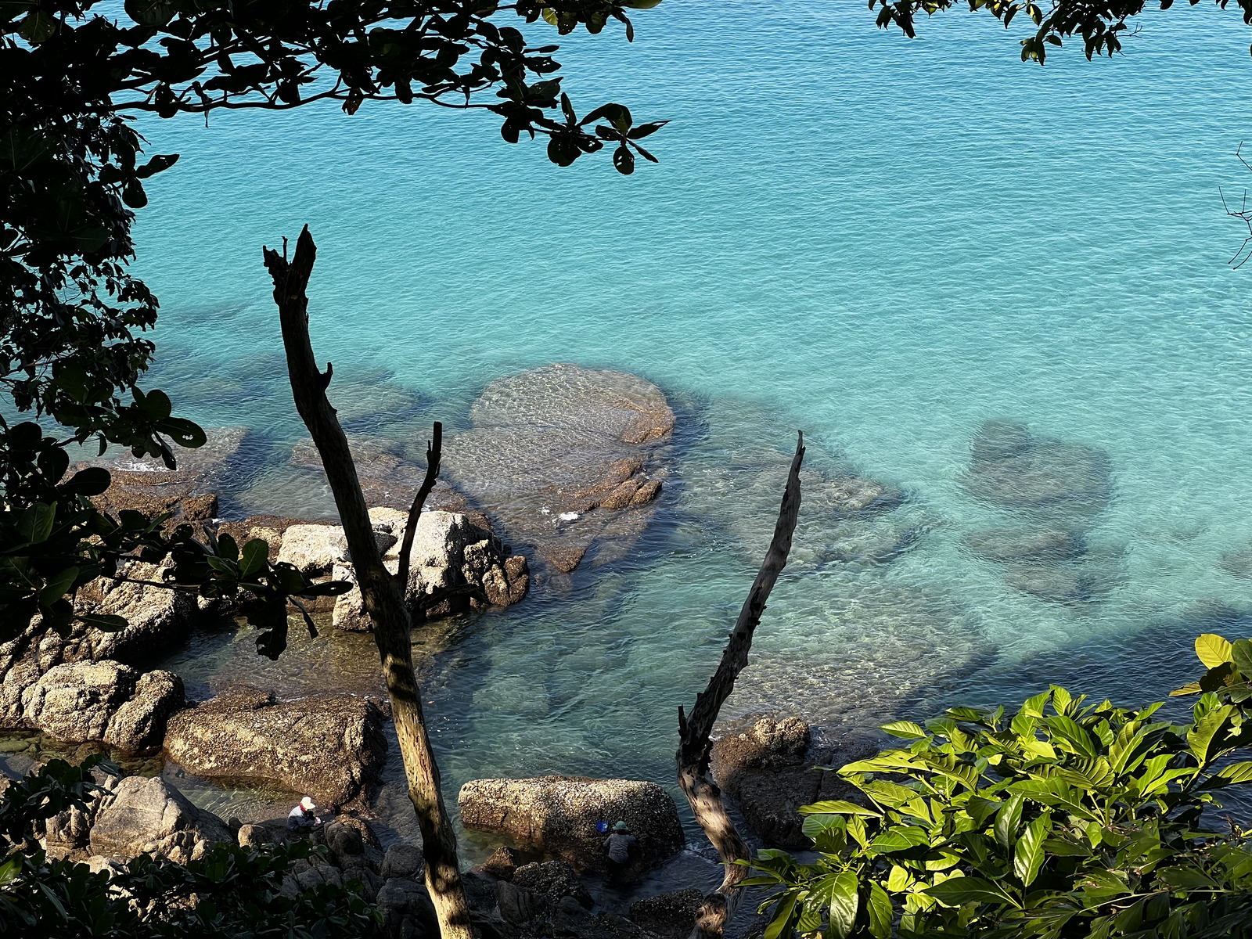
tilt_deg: -20.0
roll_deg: +1.0
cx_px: 626
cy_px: 470
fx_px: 2785
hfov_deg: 25.3
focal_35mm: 77
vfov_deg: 19.1
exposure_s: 1/314
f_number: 2.8
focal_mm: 9
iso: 32
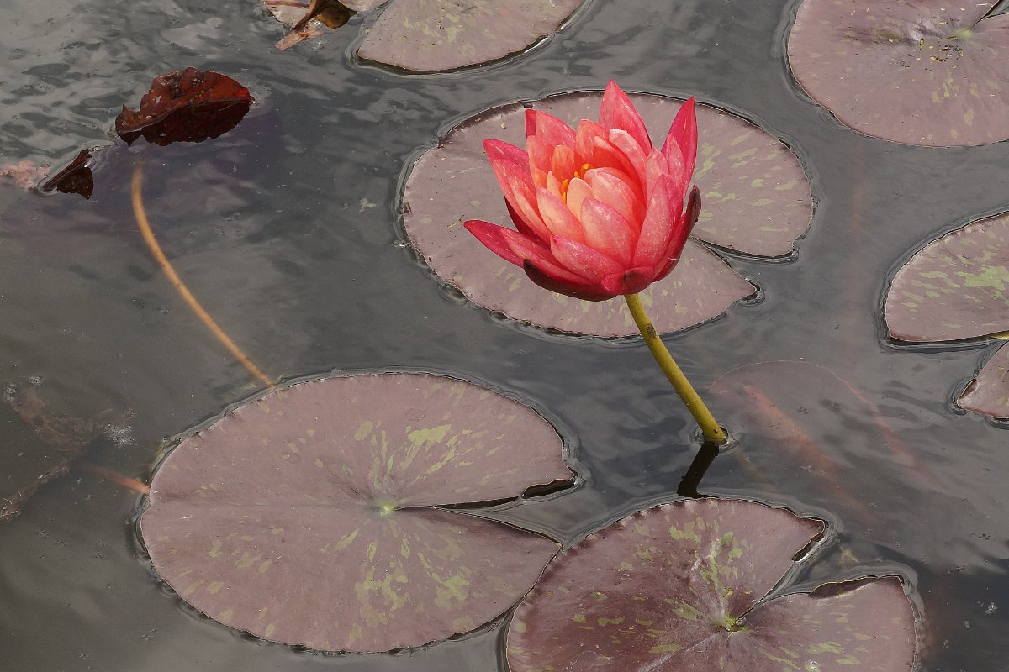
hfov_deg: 13.7
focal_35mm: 150
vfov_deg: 9.1
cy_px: 336
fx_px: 4204
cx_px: 504
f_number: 14
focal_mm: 100
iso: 400
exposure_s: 1/160
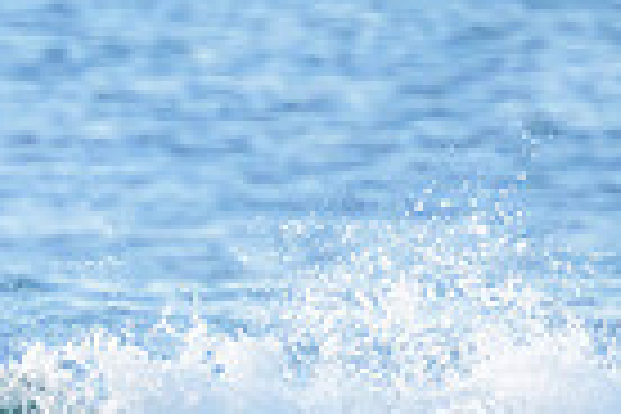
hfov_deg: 0.6
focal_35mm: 3371
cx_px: -612
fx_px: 58145
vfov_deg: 0.4
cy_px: 506
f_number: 11
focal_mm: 800
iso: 3200
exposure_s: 1/2000
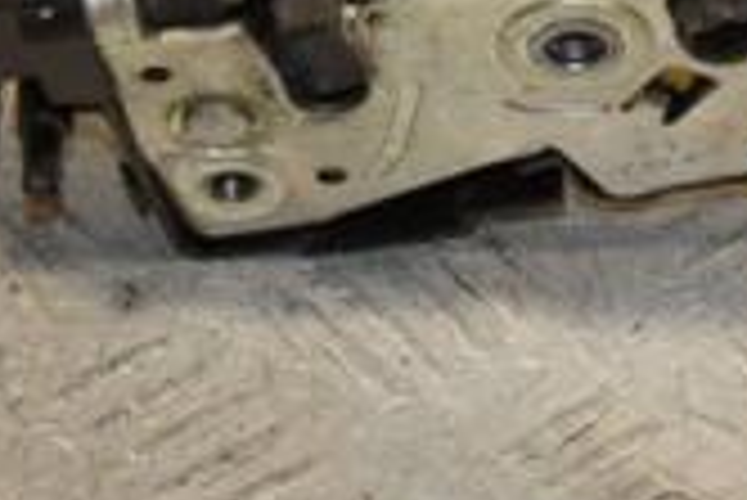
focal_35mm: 271
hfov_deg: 7.6
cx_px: 724
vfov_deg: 5.0
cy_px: -342
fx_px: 5628
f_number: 7.1
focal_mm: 50
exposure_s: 1/200
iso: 800
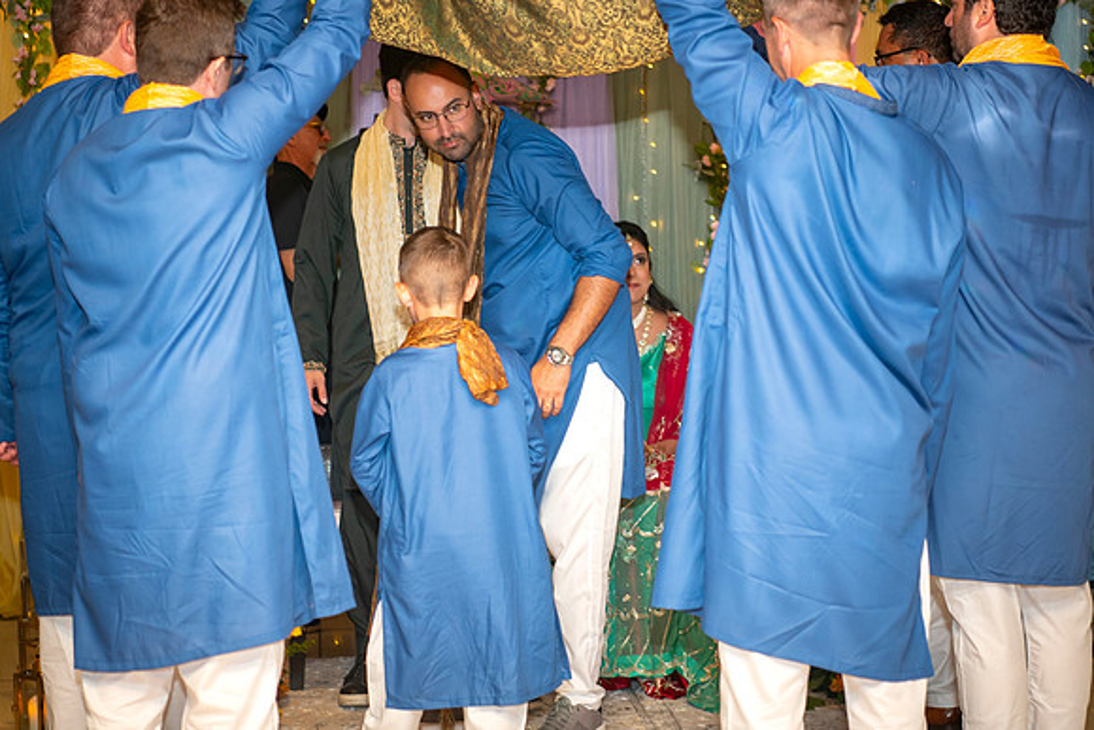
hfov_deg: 26.5
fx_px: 2326
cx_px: 544
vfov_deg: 17.8
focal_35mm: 77
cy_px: 362
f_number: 2.8
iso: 800
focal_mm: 70
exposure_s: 1/160
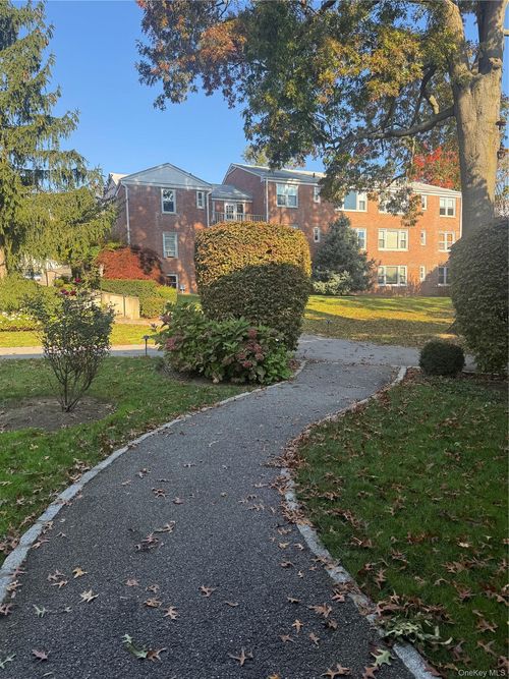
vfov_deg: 71.6
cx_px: 254
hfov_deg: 56.8
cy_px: 340
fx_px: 471
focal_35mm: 24
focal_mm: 6.76
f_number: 1.78
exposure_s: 1/832
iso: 80
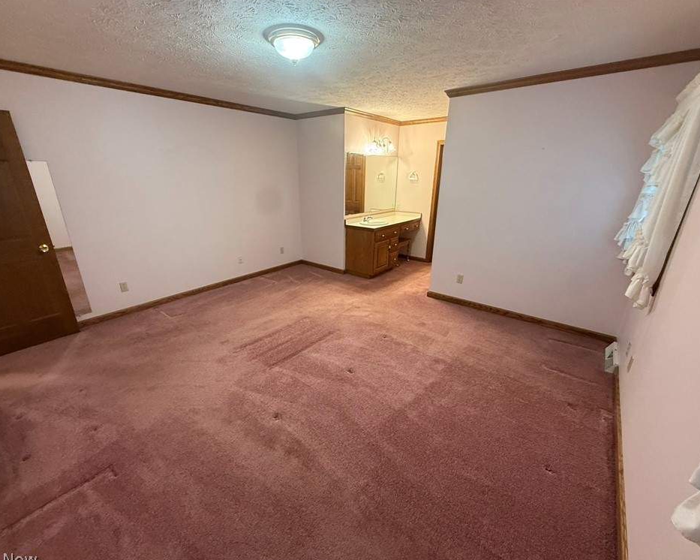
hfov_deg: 96.8
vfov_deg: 84.0
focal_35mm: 15
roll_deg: -0.8
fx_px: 311
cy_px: 284
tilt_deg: -18.0
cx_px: 344
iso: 400
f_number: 2.2
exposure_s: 1/60
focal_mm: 2.22
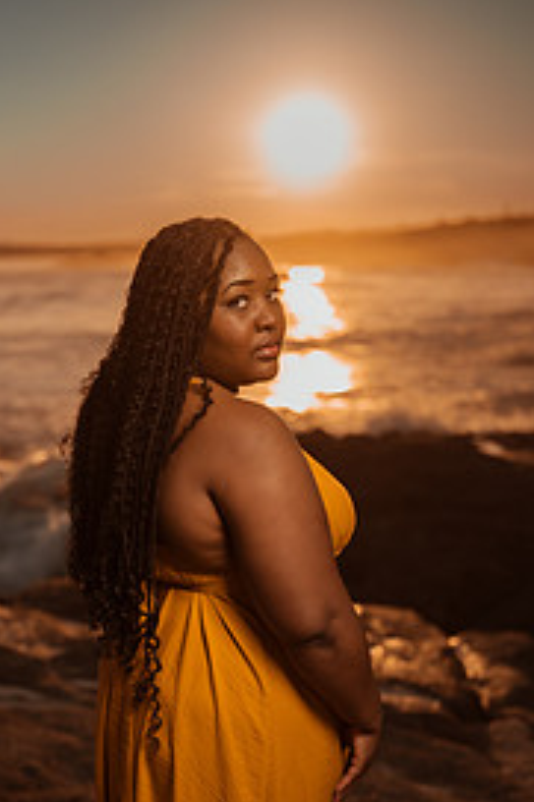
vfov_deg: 33.7
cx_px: 201
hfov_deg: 23.3
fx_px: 1292
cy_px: 622
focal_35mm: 58
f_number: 1.8
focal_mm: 35
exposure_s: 1/8000
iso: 100
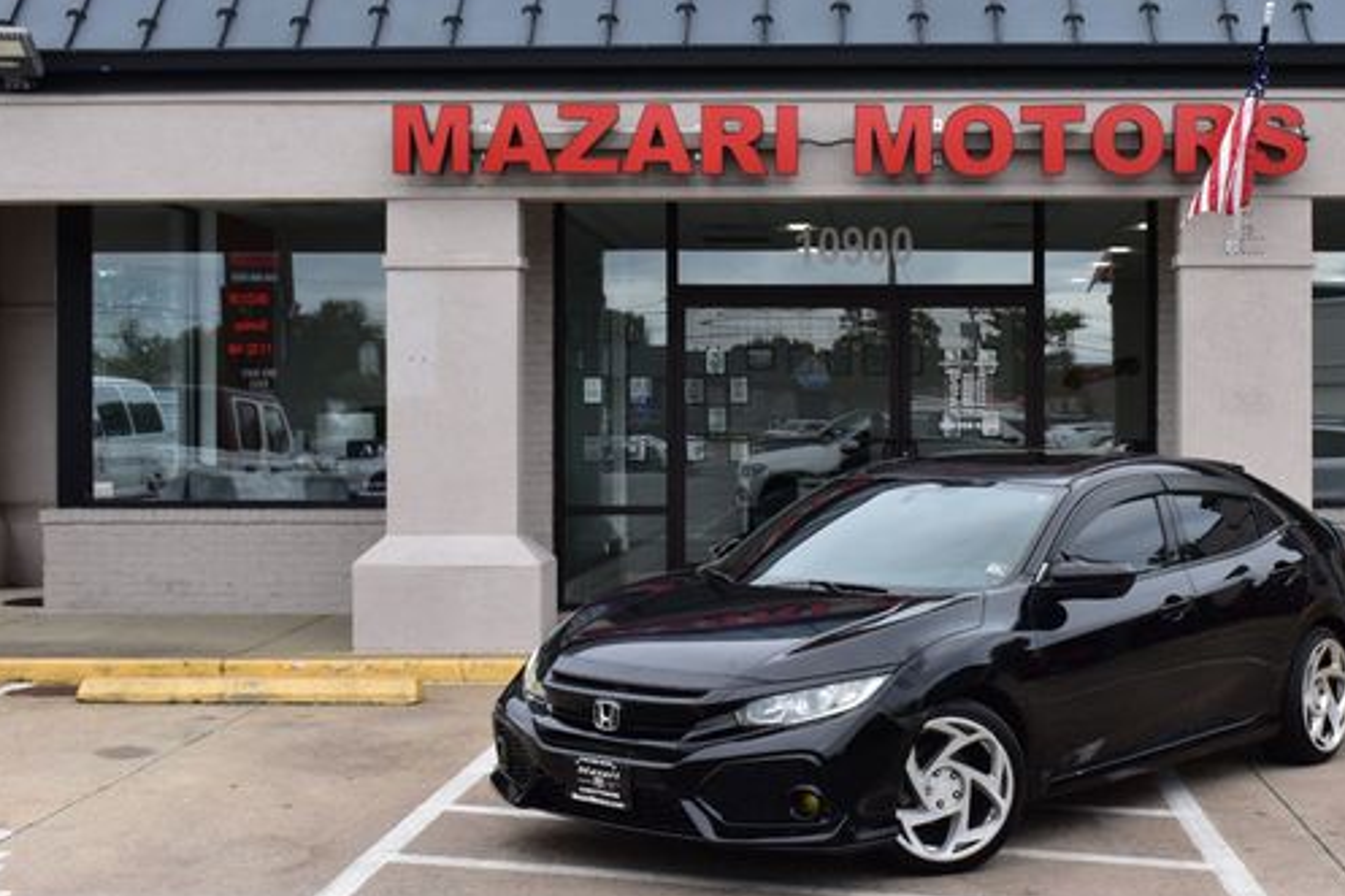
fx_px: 2166
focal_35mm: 58
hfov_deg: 34.3
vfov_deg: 23.4
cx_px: 855
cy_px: 444
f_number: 10
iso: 400
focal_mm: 30
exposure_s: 1/250
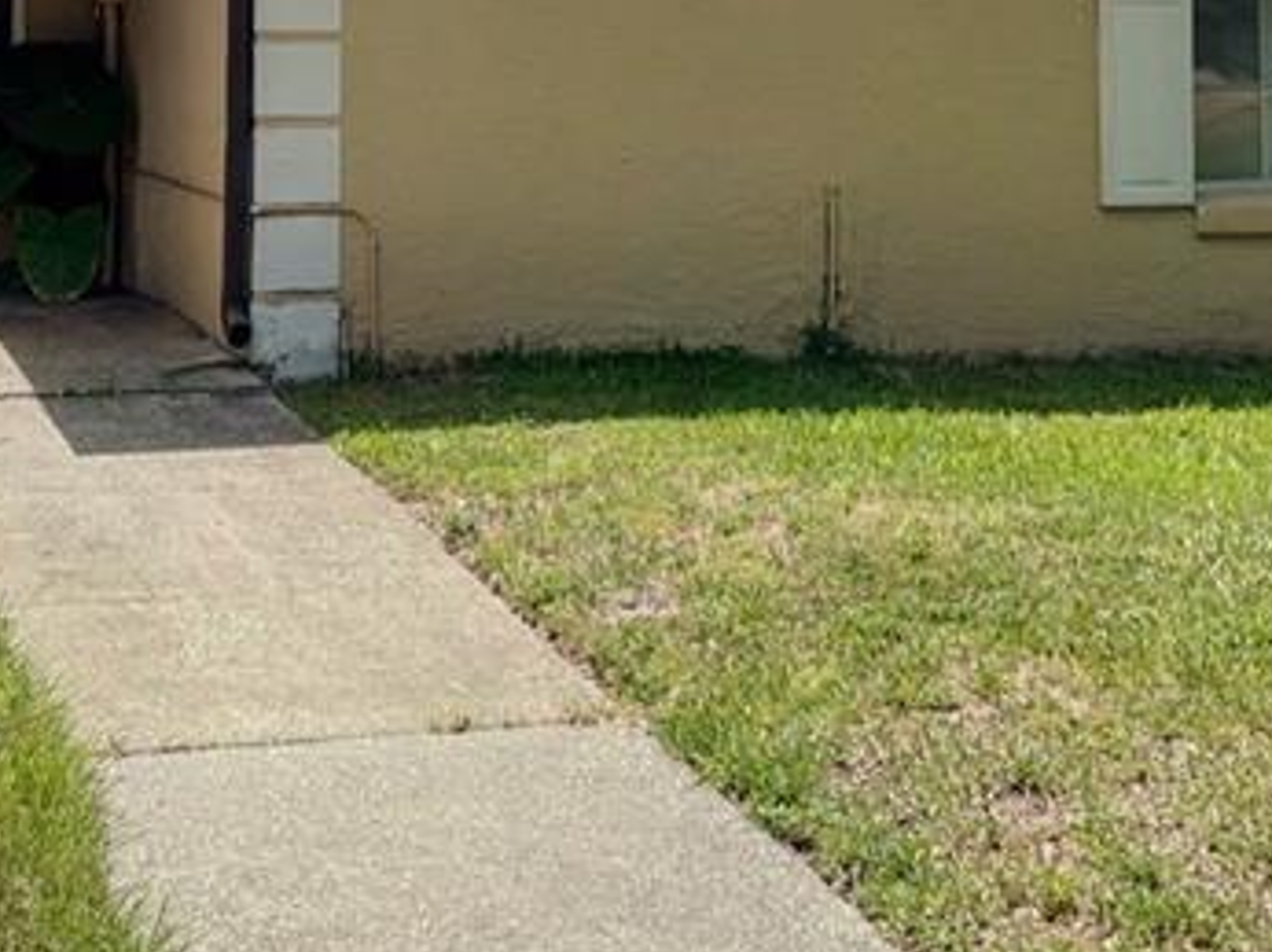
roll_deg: +0.5
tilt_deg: +1.9
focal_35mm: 77
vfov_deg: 18.5
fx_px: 2827
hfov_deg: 25.1
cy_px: -62
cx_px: 327
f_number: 1.5
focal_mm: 5.7
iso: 50
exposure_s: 1/6579
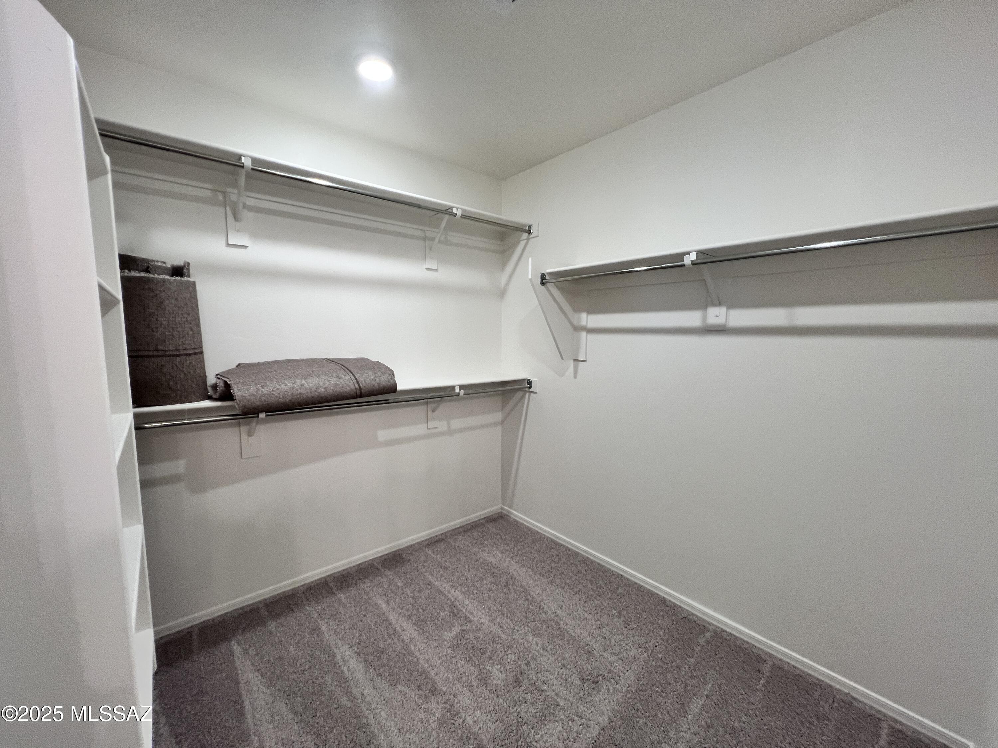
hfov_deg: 106.2
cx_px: 499
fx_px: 375
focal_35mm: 13
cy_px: 374
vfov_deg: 89.9
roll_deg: -0.3
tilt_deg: -5.5
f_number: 1.8
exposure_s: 1/120
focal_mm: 1.57
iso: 160
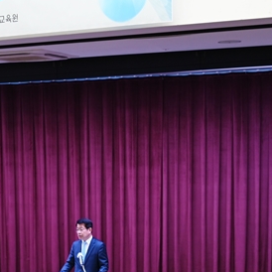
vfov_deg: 21.5
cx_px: -8
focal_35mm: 79
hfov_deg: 21.1
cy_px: 232
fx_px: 702
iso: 500
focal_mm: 30
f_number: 4
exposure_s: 1/60
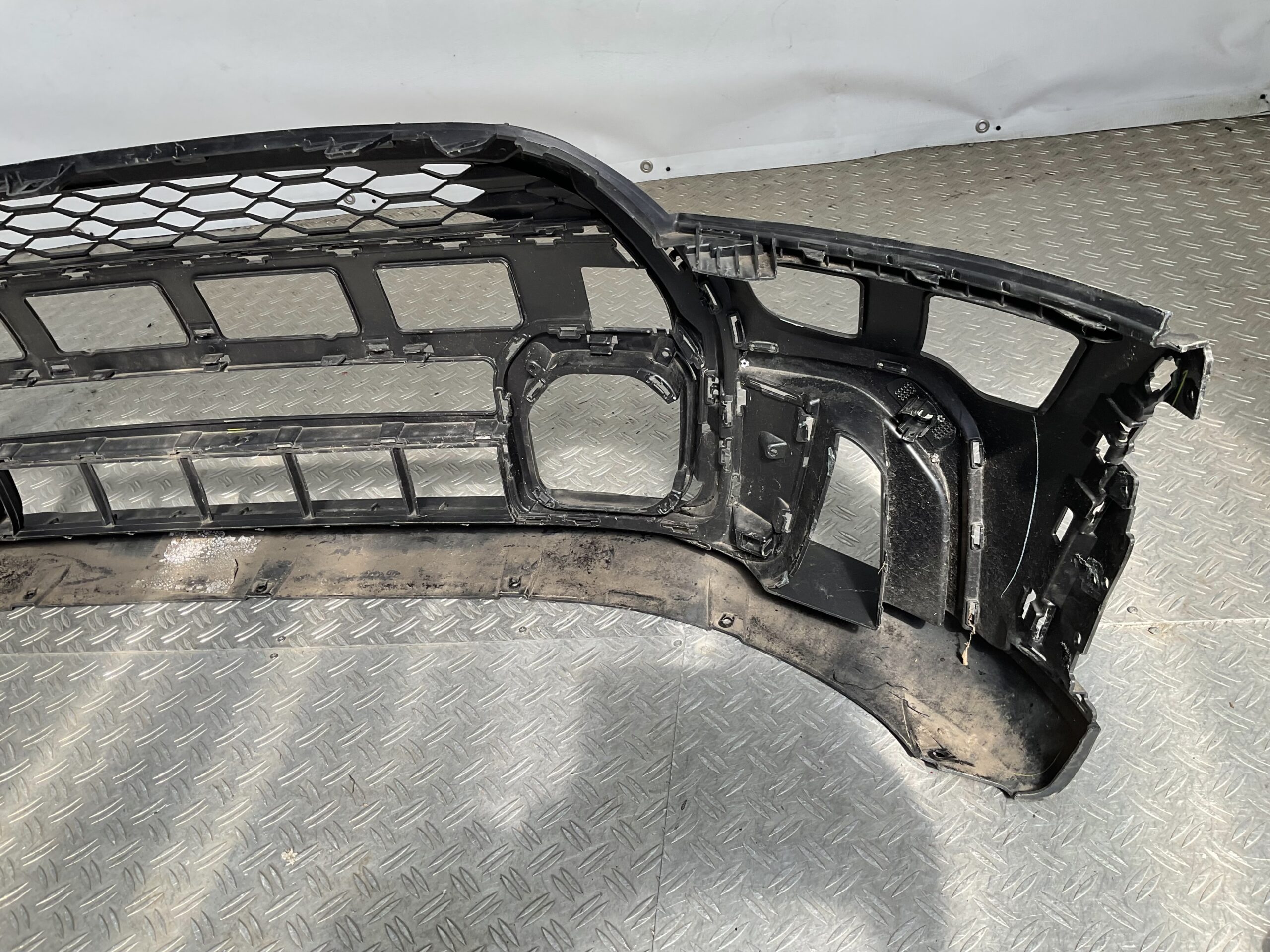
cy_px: 476
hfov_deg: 61.7
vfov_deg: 48.2
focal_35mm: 29
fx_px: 1064
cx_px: 635
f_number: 1.8
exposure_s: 1/279
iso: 16
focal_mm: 3
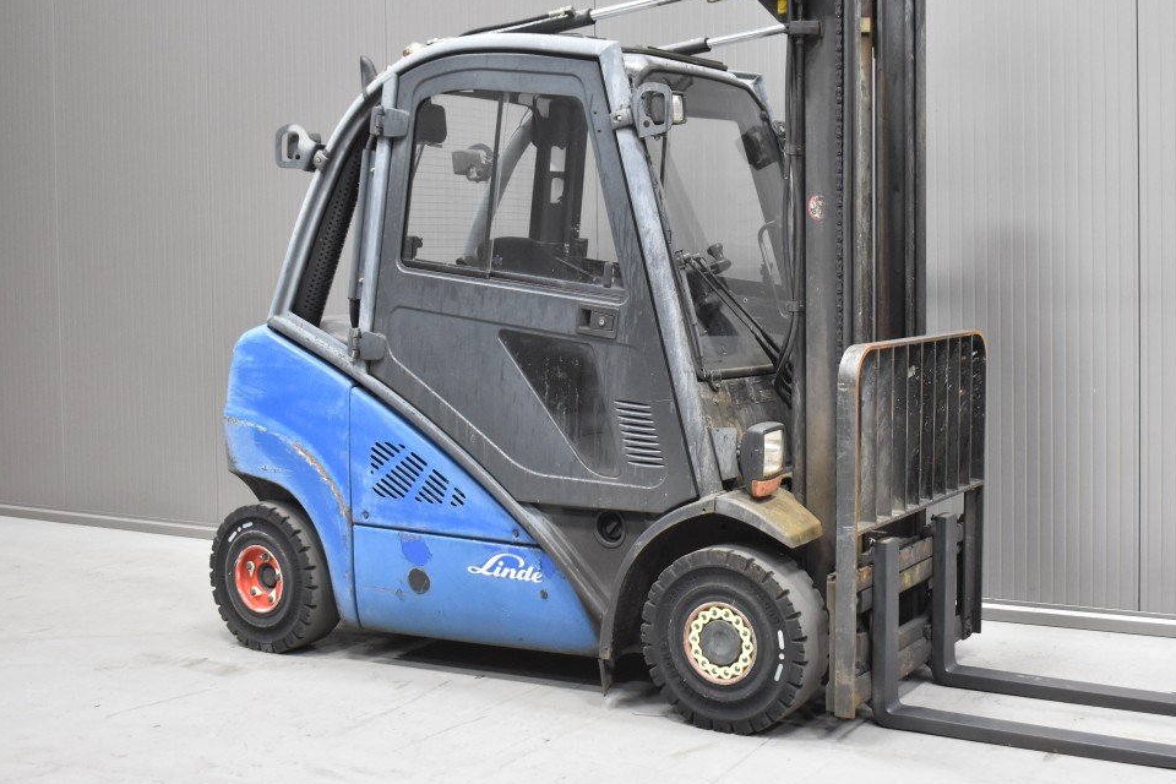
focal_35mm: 45
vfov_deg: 29.8
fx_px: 1470
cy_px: 327
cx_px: 688
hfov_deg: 43.4
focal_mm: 24
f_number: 4.5
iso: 1600
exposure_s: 1/30
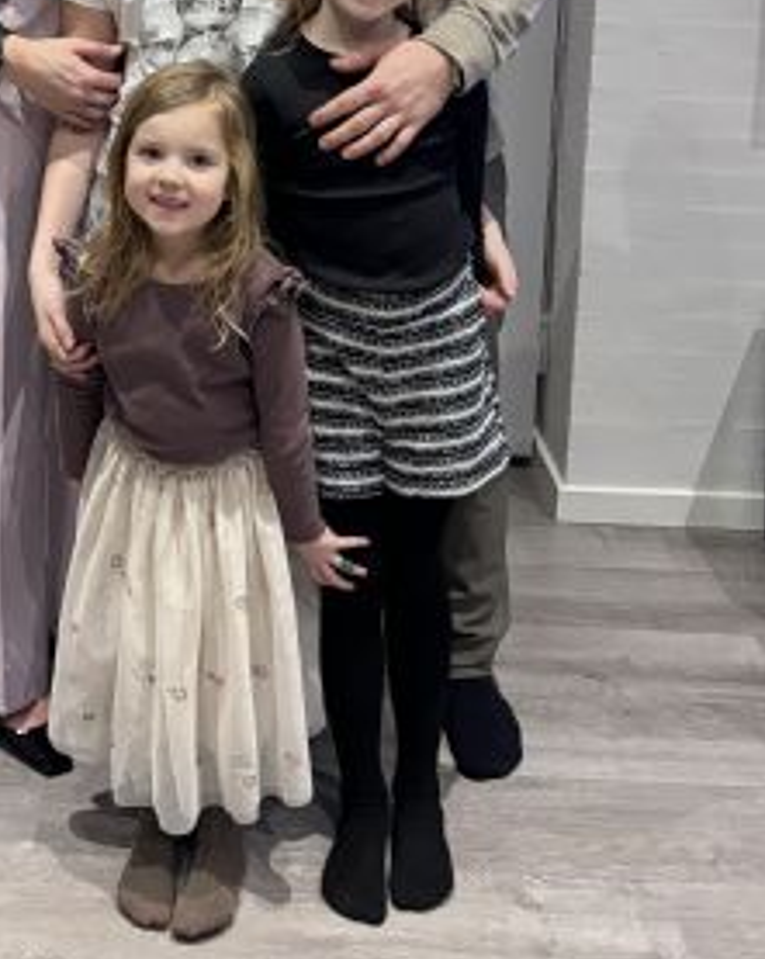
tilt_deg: -8.0
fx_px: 1559
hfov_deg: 27.1
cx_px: 163
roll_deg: -2.5
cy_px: -14
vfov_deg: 31.4
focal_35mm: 55
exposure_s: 1/60
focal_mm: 5.96
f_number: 1.6
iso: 500
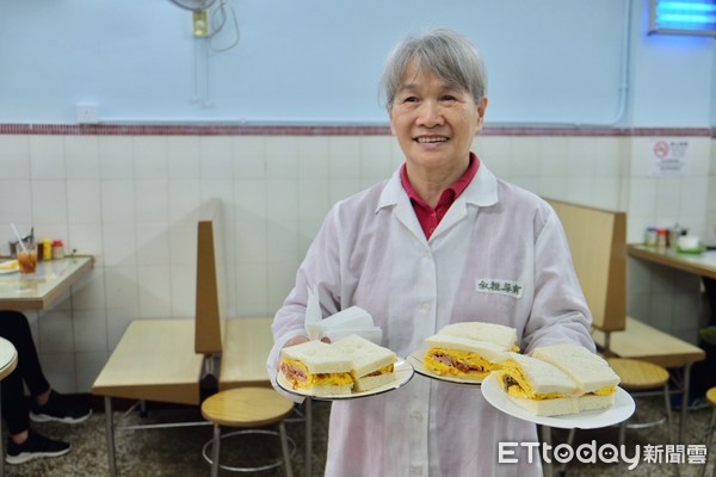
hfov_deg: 53.1
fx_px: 716
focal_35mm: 36
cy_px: 238
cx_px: 358
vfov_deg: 36.9
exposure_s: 1/70
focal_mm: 24.3
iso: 800
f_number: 3.2
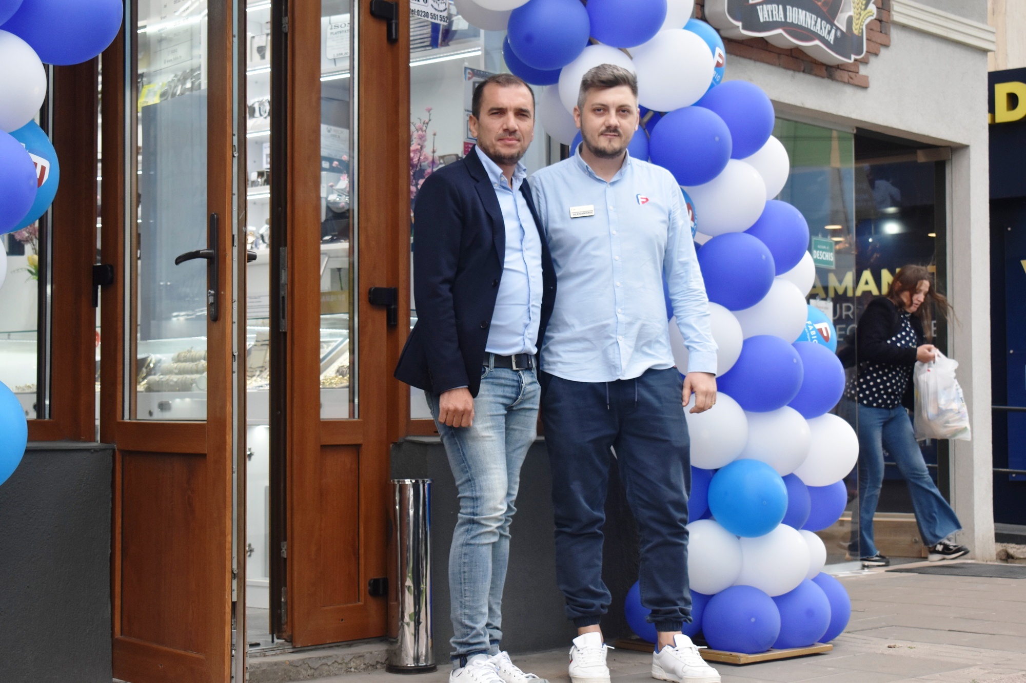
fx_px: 1923
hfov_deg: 29.9
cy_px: 342
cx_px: 513
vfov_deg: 20.2
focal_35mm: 68
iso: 800
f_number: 5
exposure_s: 1/200
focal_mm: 45
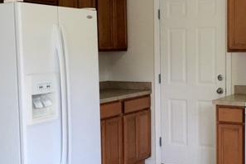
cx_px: 179
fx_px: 444
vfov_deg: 20.9
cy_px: 86
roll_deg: +0.4
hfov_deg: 30.5
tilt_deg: -4.7
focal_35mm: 65
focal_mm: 4.15
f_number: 2.2
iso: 25
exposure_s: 1/30
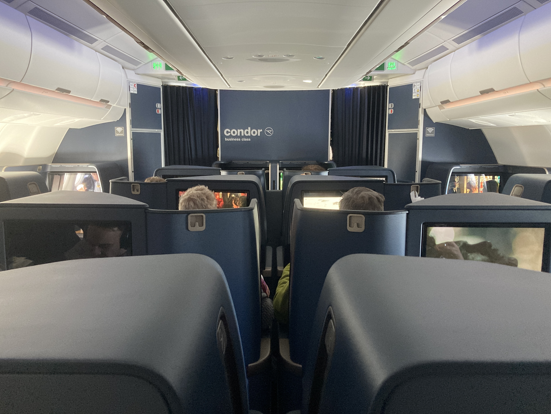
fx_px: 462
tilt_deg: -4.0
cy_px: 214
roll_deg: -0.9
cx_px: 271
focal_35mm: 29
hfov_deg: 61.7
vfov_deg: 48.2
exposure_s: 1/37
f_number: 1.8
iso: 400
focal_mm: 3.99
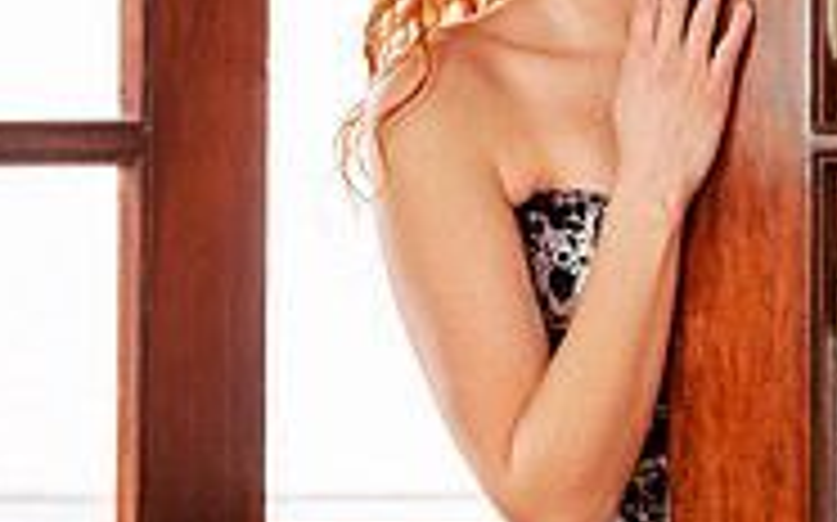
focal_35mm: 368
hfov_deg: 5.7
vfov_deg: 3.6
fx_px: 8389
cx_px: 702
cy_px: 63
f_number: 3.2
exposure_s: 1/125
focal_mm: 116
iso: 800
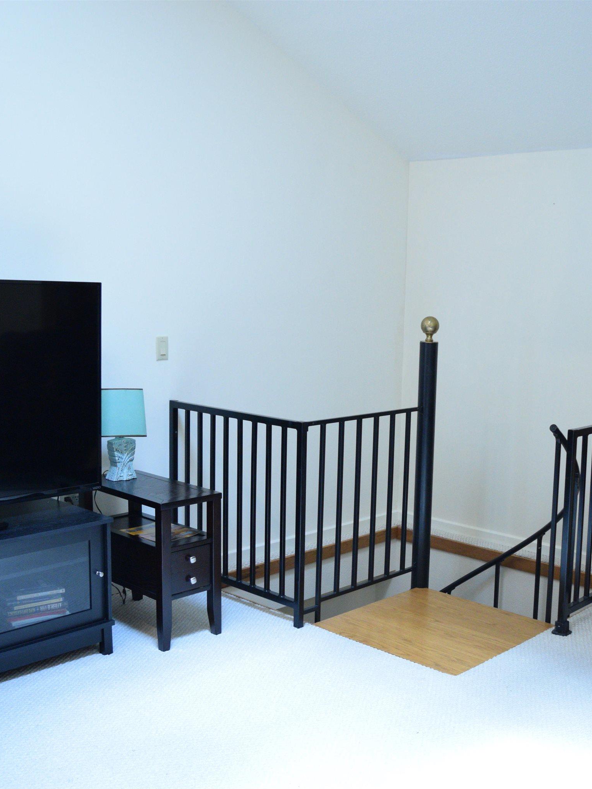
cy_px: 395
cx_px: 350
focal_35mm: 39
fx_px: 889
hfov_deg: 36.7
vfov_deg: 47.9
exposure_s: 1/60
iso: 1600
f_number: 3.5
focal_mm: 18
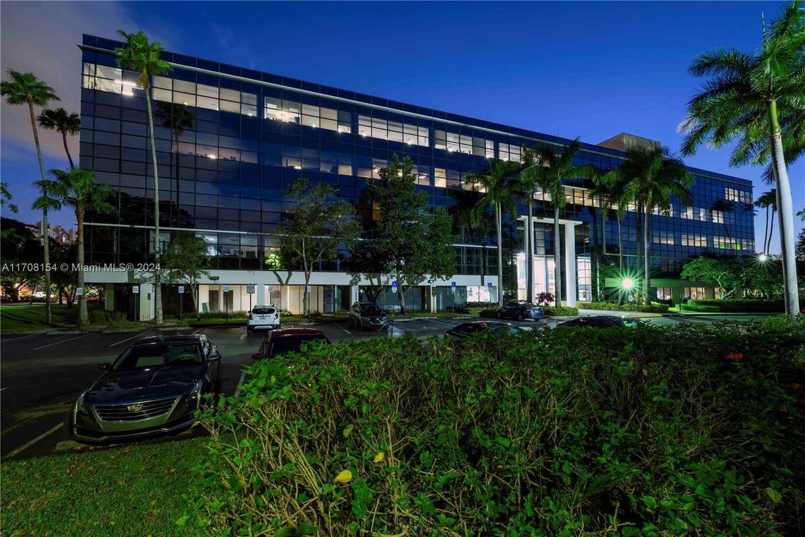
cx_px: 402
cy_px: 268
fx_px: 313
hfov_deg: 104.3
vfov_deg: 81.2
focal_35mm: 14
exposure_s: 30
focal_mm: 14
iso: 100
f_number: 16
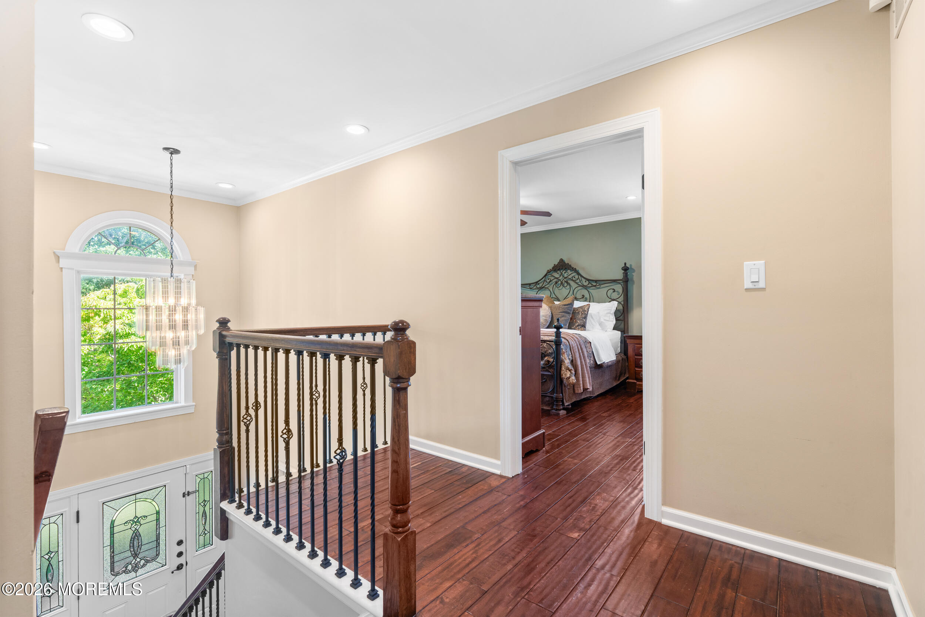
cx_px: 462
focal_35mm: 16
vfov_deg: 73.8
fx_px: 411
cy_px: 308
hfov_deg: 96.7
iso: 100
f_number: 8
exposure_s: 1/2.5
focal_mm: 16
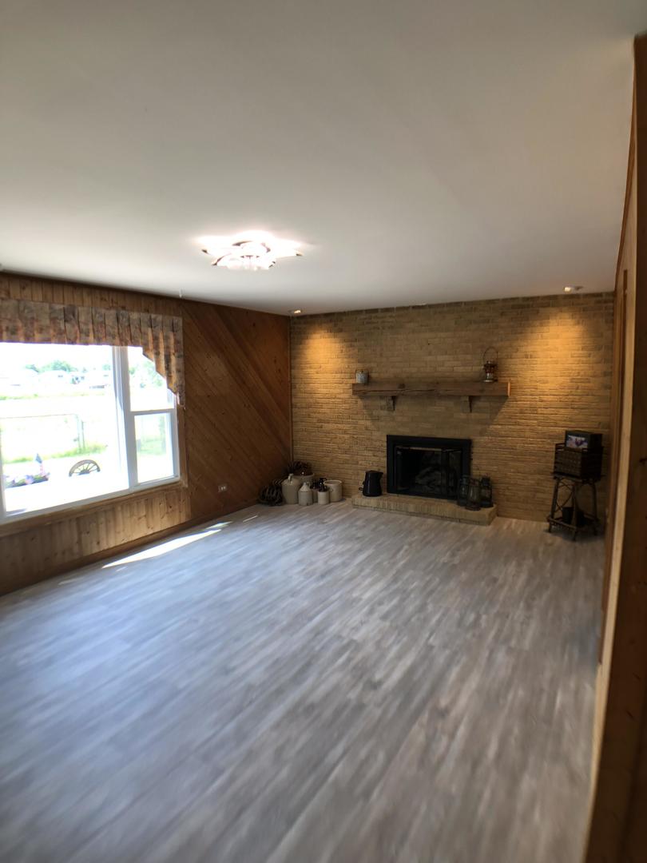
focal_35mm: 28
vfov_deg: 63.4
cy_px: 432
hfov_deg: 49.7
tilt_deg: -5.1
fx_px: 698
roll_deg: -0.7
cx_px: 324
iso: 125
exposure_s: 1/120
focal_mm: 3.99
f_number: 1.8
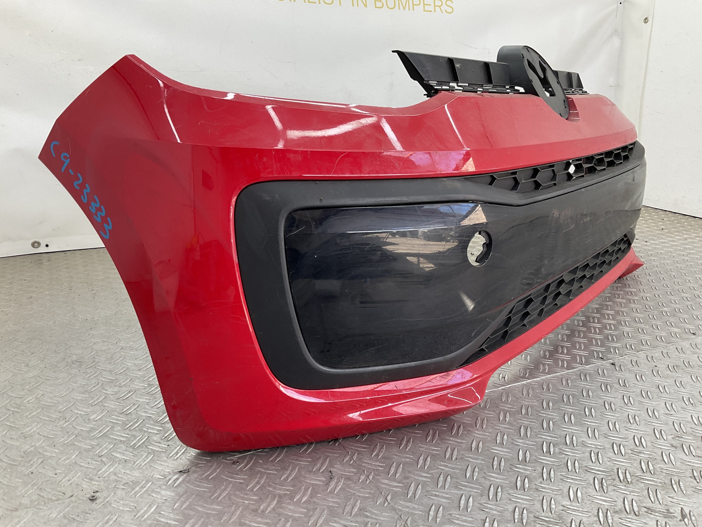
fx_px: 588
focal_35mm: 29
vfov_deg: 48.2
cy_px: 264
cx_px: 351
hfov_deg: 61.7
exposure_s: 1/100
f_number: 1.8
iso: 25
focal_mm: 3
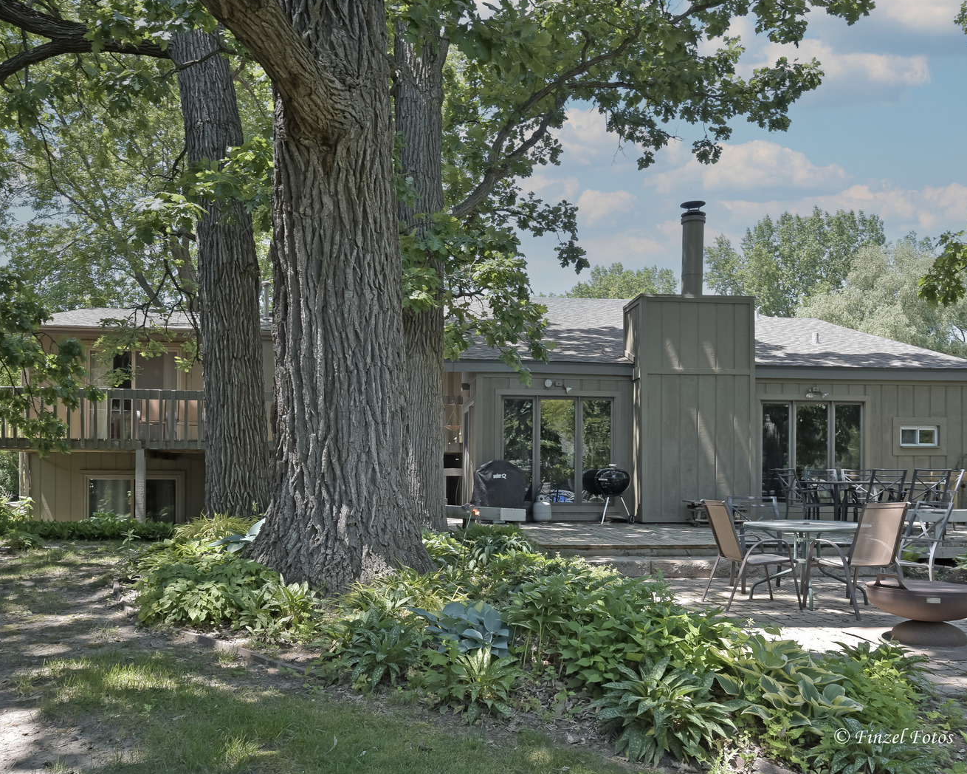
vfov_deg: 50.0
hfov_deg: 60.4
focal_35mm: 29
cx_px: 476
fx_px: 830
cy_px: 388
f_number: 11
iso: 200
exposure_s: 1/60
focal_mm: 25
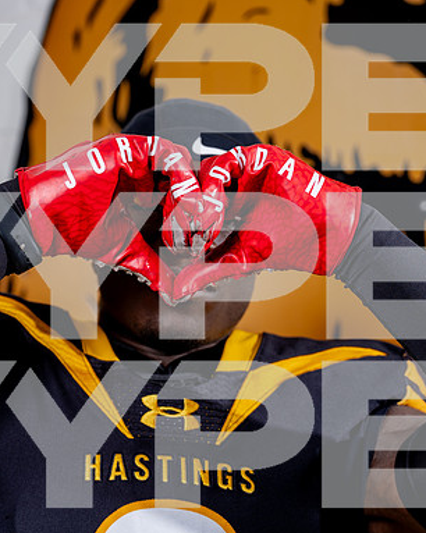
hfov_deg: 16.1
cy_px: 266
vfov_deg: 20.2
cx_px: 132
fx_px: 1498
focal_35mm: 95
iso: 100
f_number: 4
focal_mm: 64
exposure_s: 1/250
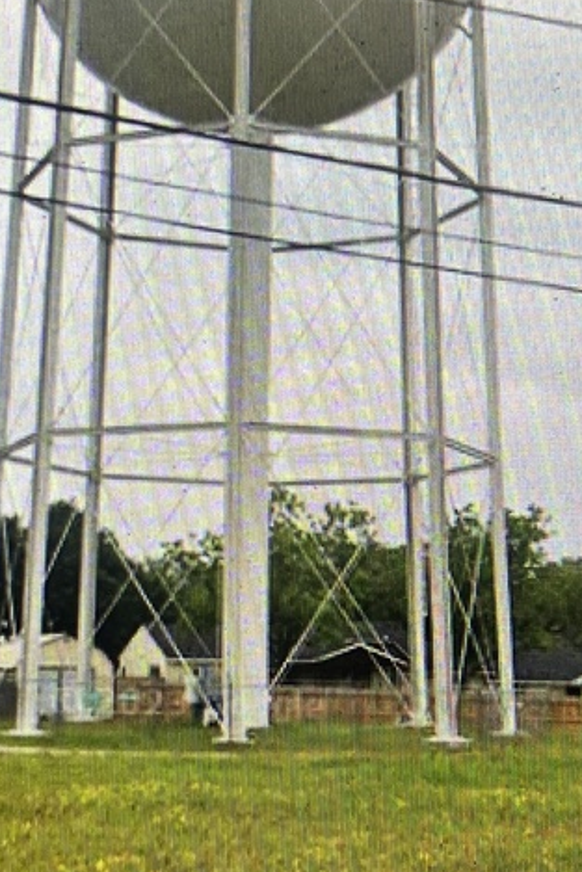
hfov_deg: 16.4
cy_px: 476
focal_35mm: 83
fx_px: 2011
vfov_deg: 24.5
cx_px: 208
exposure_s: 1/120
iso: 80
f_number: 1.5
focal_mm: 5.7
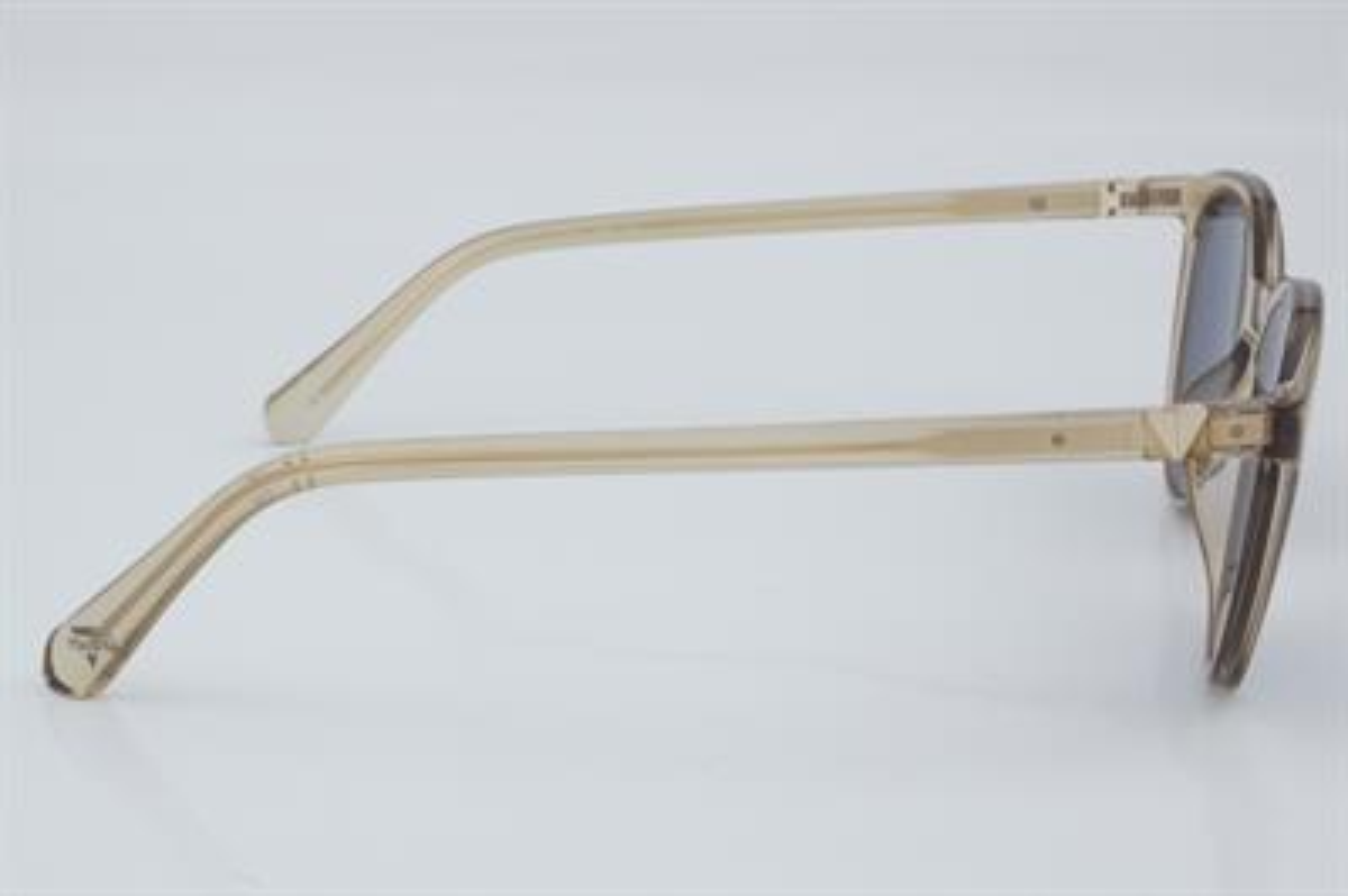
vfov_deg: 18.2
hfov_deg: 27.0
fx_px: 2806
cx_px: 674
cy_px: 448
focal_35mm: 75
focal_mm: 50
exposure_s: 1/4
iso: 100
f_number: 32
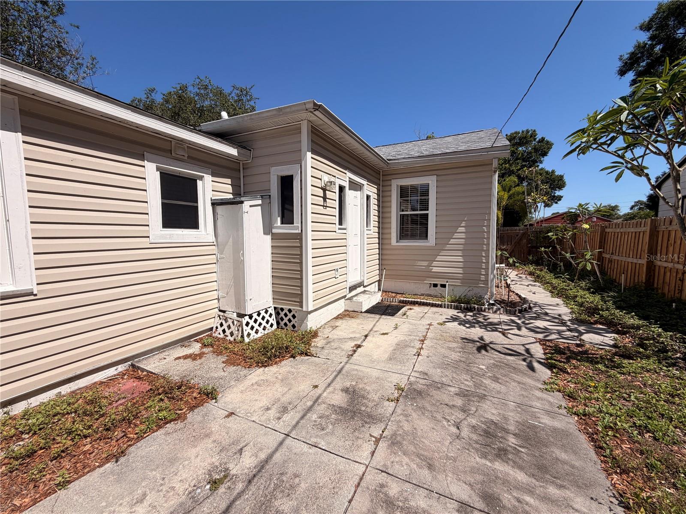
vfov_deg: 85.7
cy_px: 257
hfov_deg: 102.1
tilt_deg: -4.1
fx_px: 277
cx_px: 343
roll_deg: +0.4
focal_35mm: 14
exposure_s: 1/1613
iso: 25
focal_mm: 2.22
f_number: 2.2
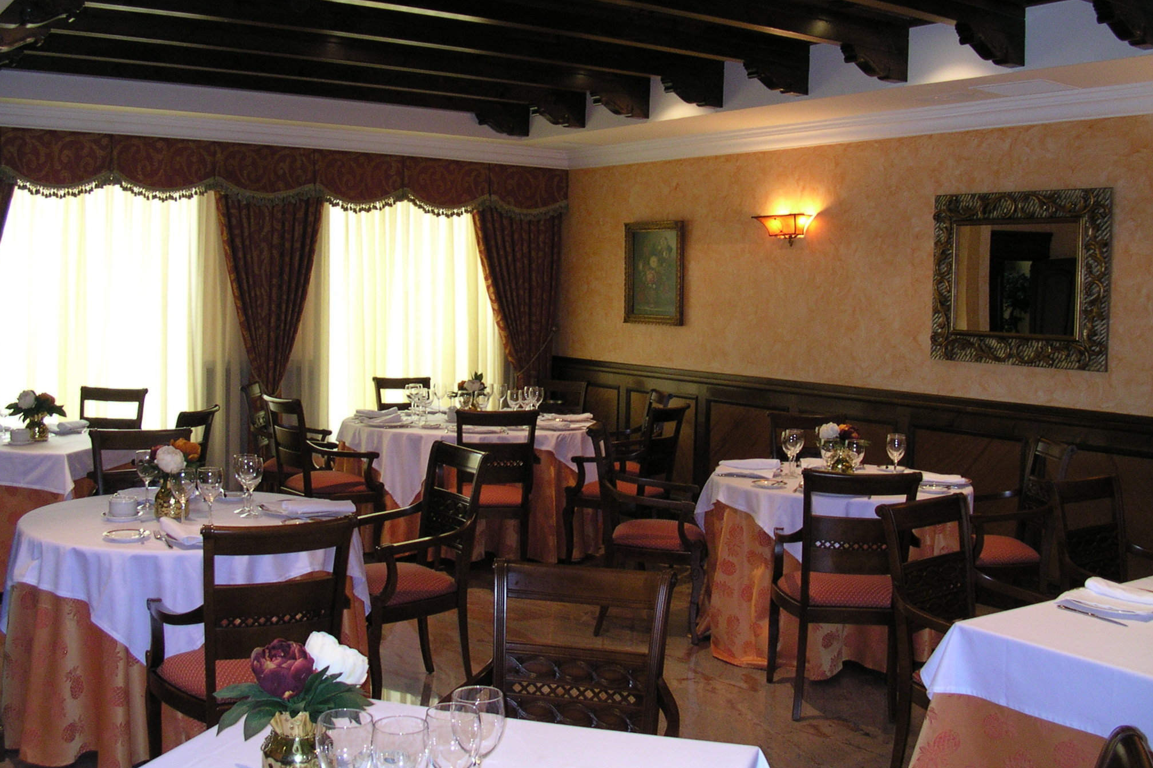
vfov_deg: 34.2
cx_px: 576
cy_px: 351
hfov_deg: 49.6
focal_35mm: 39
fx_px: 1249
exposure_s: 1/25.9
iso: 173
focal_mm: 5.6
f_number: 2.7
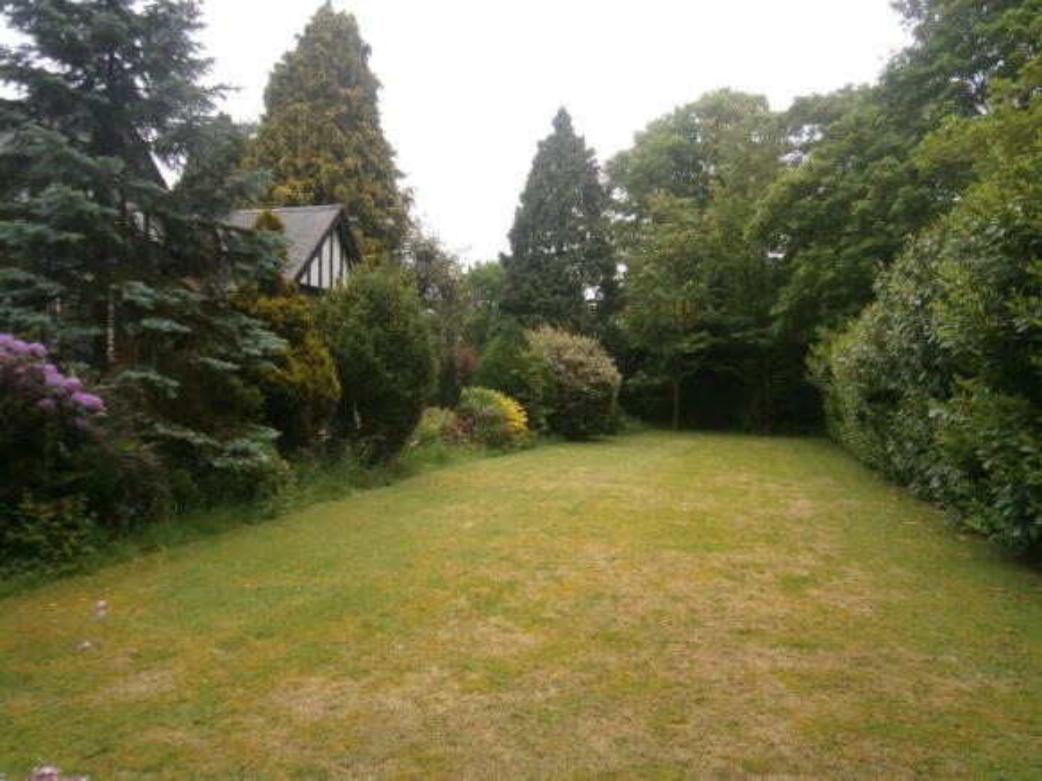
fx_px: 782
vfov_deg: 53.0
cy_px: 390
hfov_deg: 67.3
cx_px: 521
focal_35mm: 26
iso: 80
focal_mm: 4.7
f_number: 2.8
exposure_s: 1/160
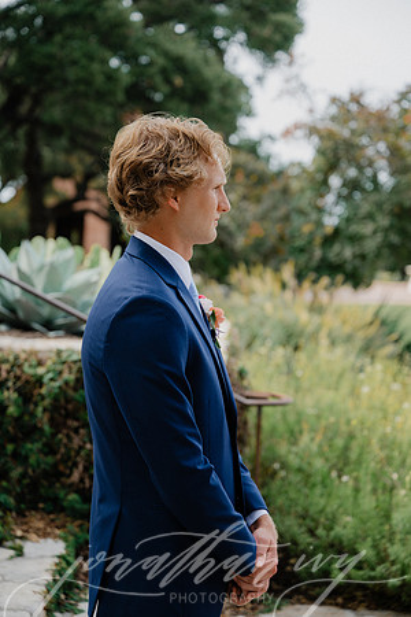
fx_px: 1199
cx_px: 206
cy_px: 308
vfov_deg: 28.8
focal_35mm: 70
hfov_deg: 19.5
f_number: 3.5
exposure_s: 1/160
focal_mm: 70
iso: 64
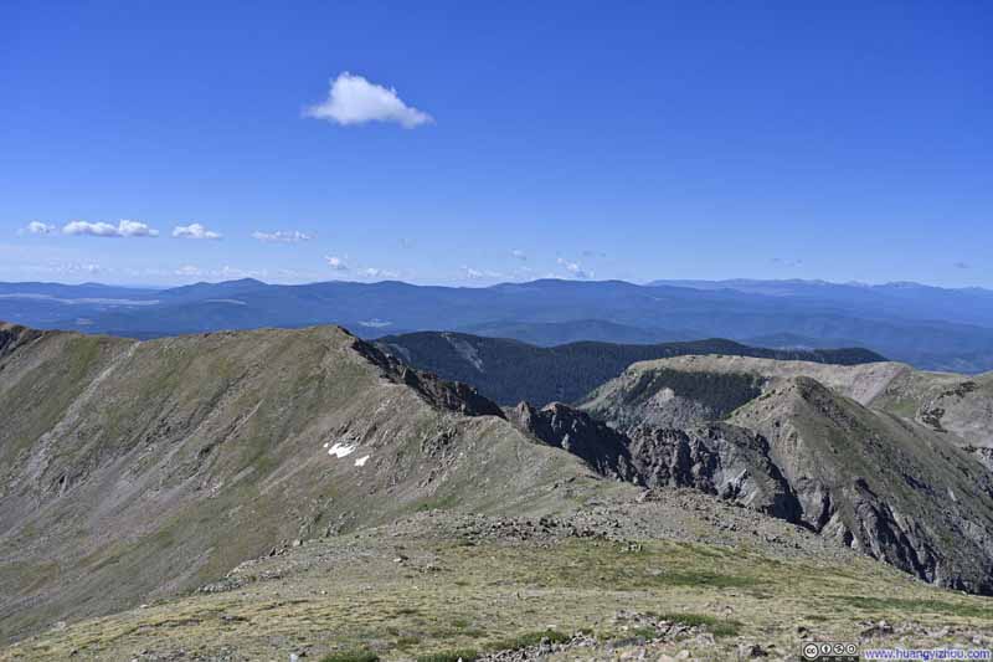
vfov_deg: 36.9
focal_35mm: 36
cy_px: 331
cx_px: 496
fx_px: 993
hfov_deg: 53.1
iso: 64
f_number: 5
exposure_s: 1/800
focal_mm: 36
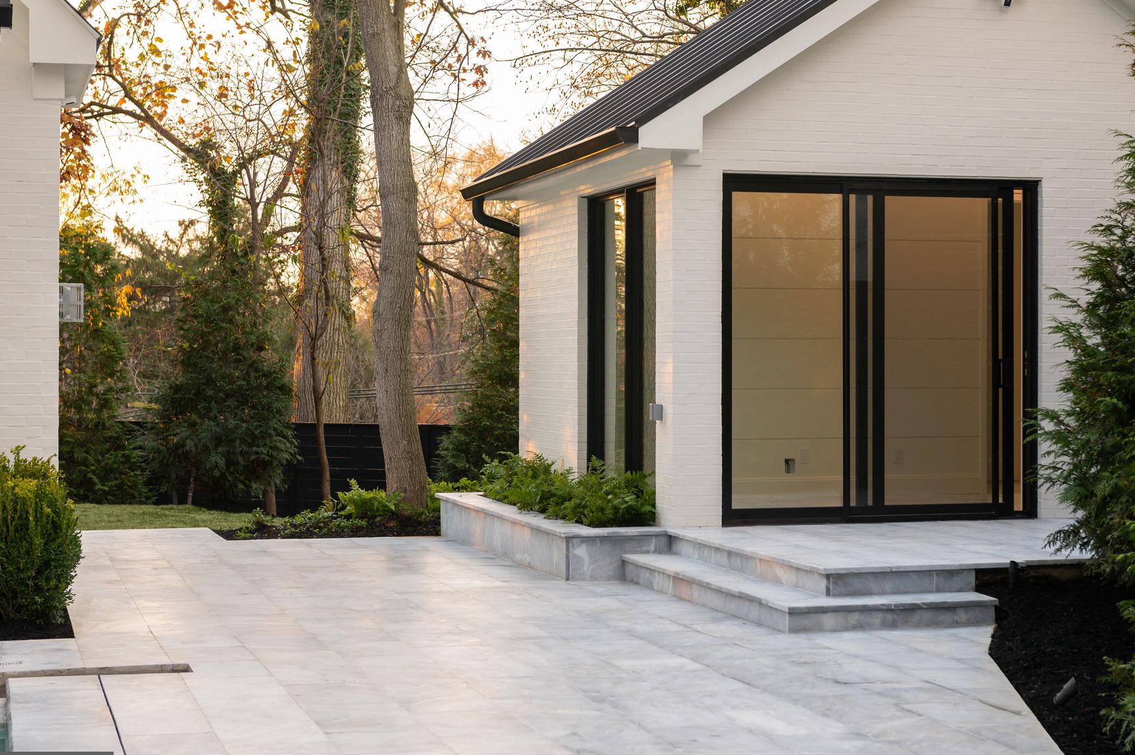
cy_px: 342
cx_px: 654
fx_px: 2142
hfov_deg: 29.6
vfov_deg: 20.0
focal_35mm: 68
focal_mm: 56
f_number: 5
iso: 800
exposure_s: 1/160
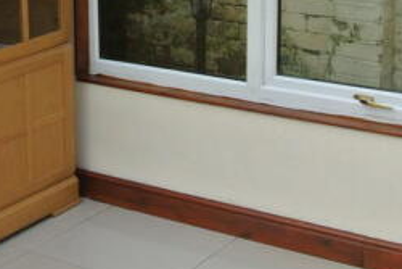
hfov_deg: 21.5
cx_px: 104
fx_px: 1050
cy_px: 27
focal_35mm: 94
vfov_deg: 14.4
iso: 400
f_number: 9
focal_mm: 13.6
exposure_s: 1/60
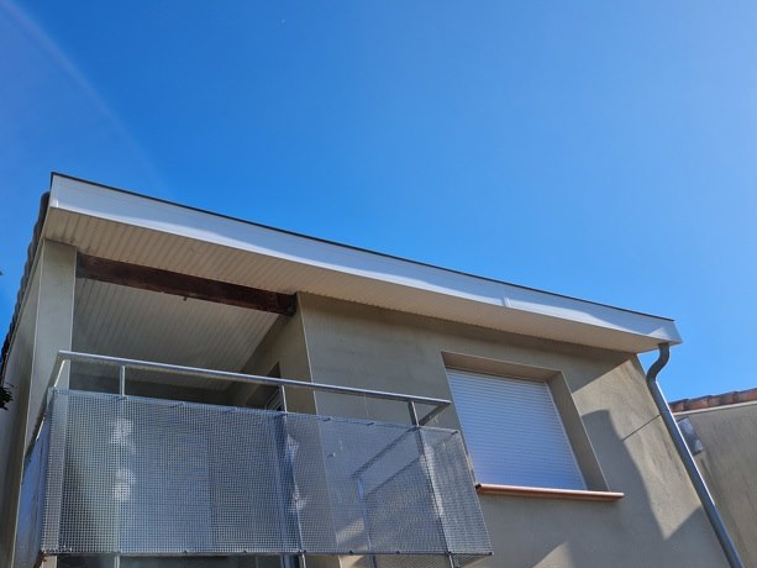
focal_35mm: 30
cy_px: 359
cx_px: 306
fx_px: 656
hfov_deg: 59.5
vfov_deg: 46.4
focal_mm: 5.4
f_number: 1.8
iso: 50
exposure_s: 1/876
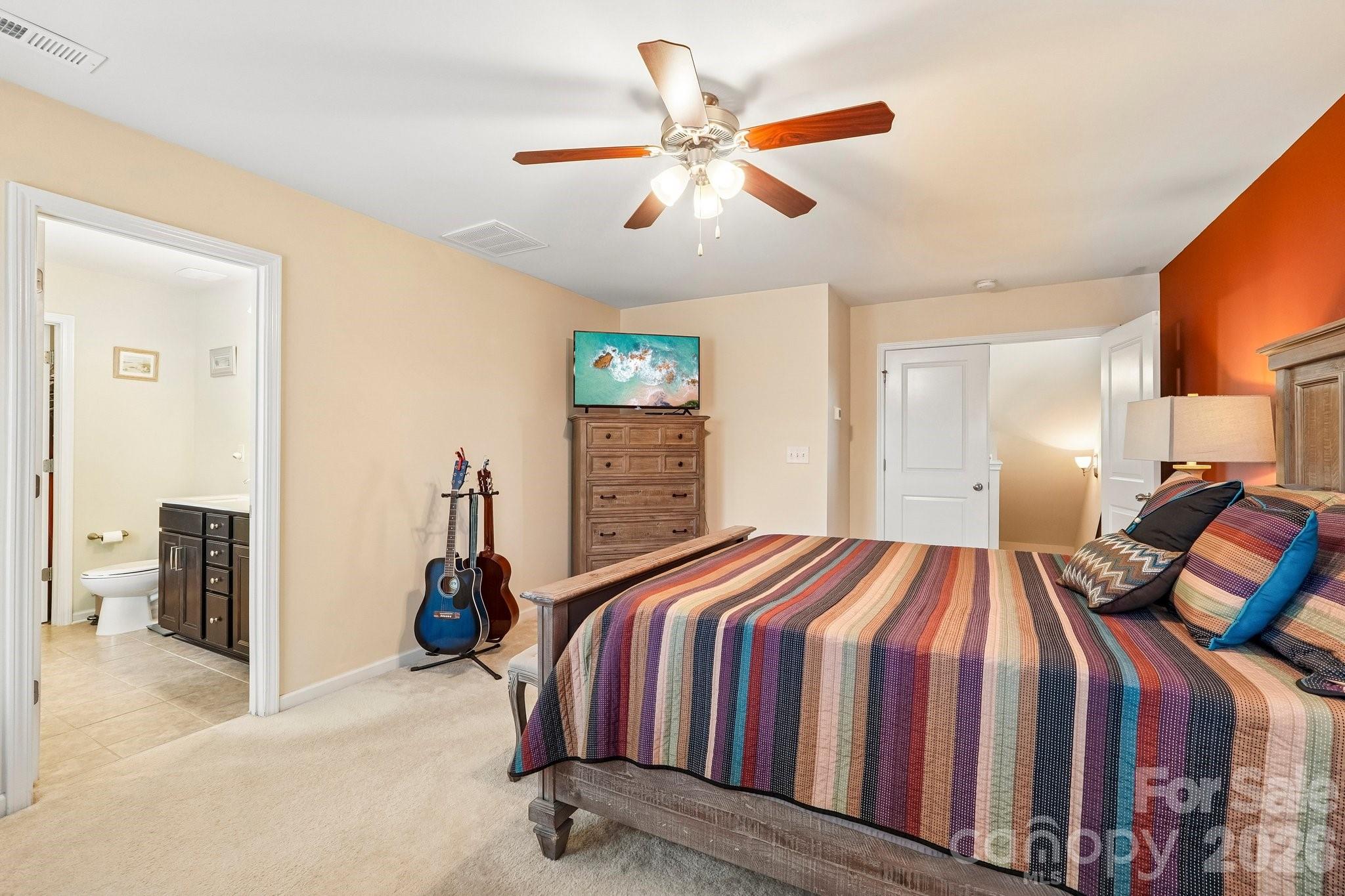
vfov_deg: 77.3
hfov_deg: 100.4
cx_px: 672
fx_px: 560
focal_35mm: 15
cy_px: 448
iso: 400
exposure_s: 1/6
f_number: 8
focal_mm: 10
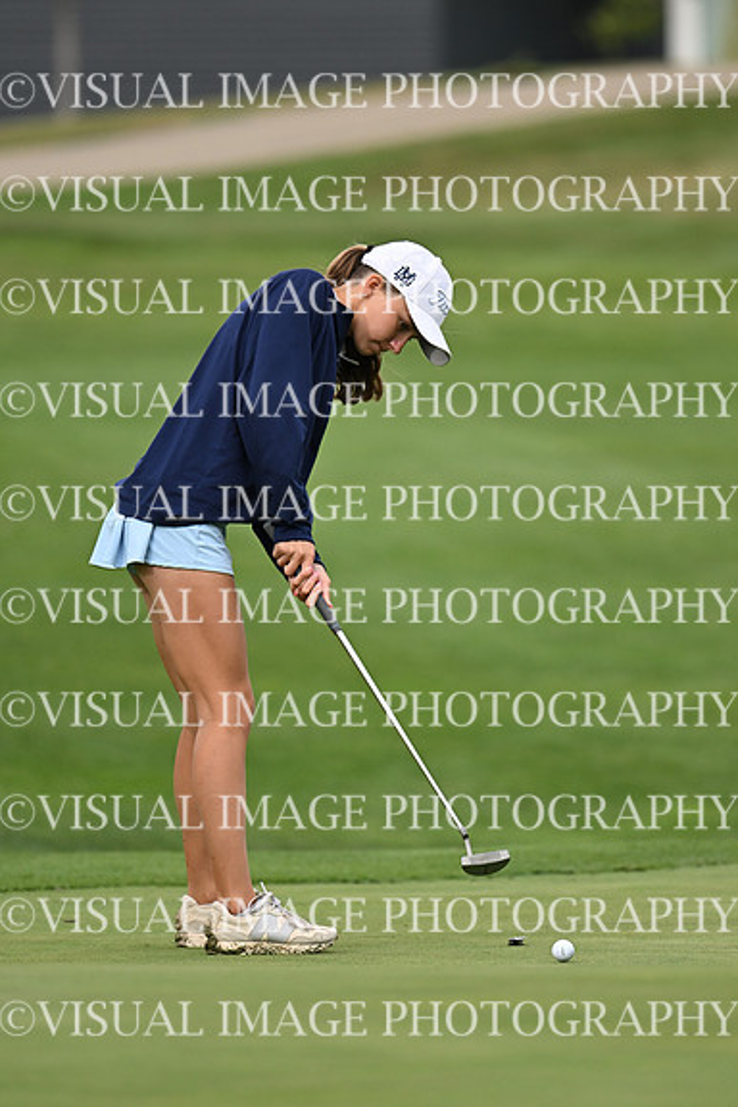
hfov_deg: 2.3
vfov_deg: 3.4
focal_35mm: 604
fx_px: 18572
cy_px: 554
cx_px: 369
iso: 500
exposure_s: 1/1250
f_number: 4.5
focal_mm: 400
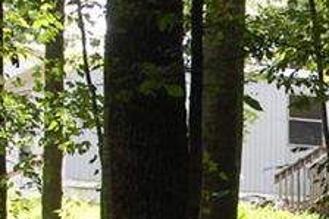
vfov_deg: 4.0
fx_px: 3132
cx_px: 398
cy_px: 188
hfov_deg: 6.0
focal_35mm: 343
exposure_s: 1/80
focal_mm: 50
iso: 400
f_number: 9
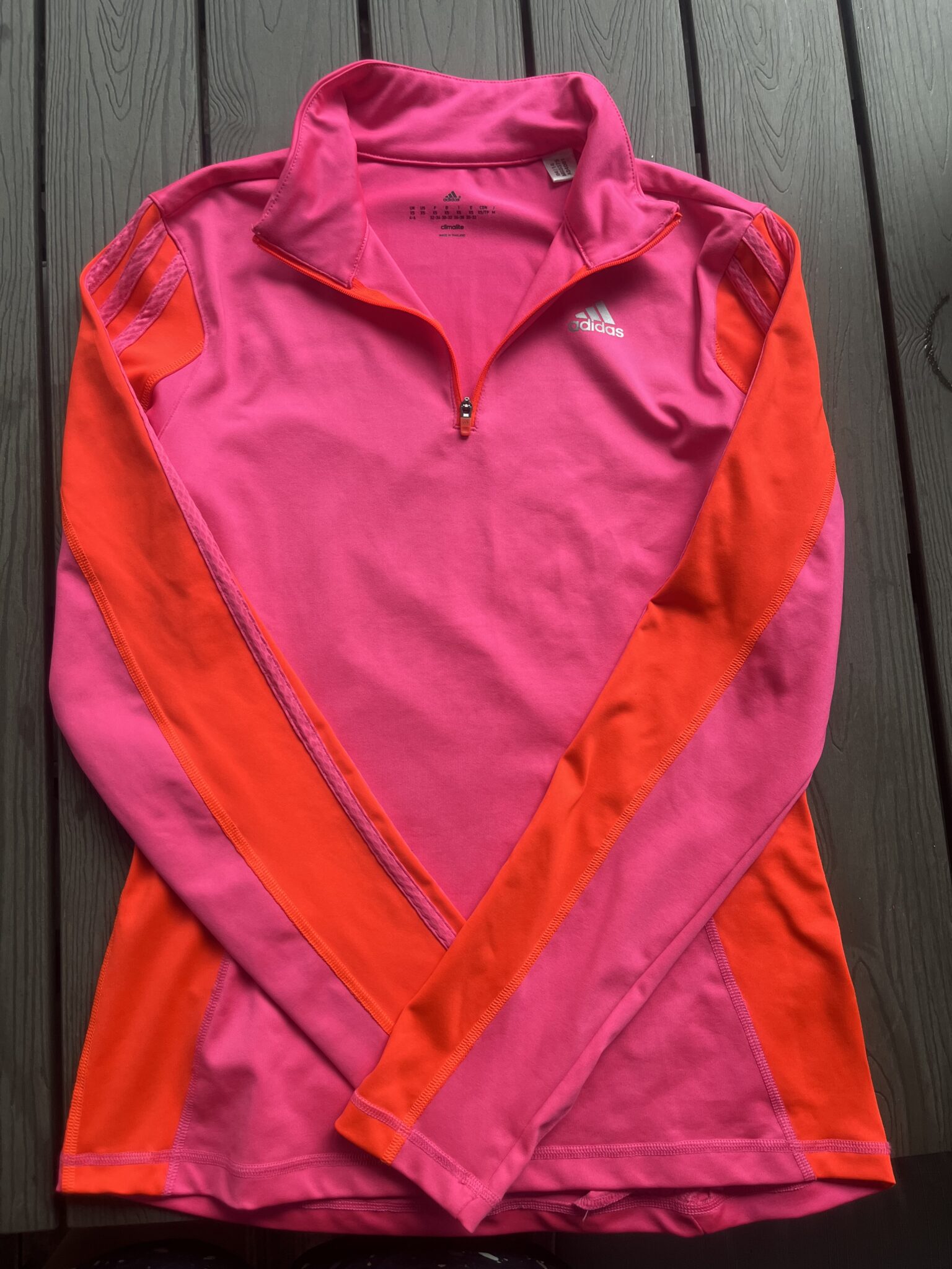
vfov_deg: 67.3
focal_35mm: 26
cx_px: 476
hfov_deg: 53.1
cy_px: 634
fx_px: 953
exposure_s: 1/114
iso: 125
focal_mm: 5.1
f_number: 1.6
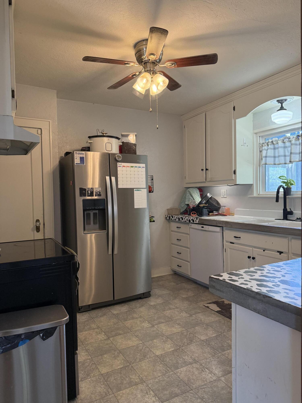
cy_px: 202
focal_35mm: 24
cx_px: 151
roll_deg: +0.9
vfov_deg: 71.6
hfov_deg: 56.8
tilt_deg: -1.3
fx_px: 279
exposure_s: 1/120
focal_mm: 6.76
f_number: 1.78
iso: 250
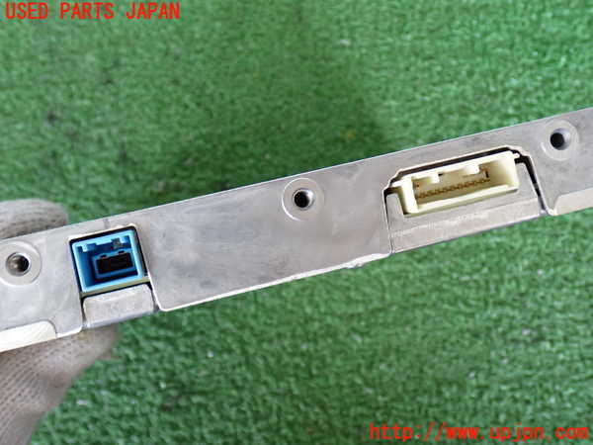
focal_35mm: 38
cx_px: 296
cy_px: 222
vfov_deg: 37.7
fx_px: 651
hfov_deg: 49.0
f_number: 2.7
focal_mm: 6.83
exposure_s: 1/40
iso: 320
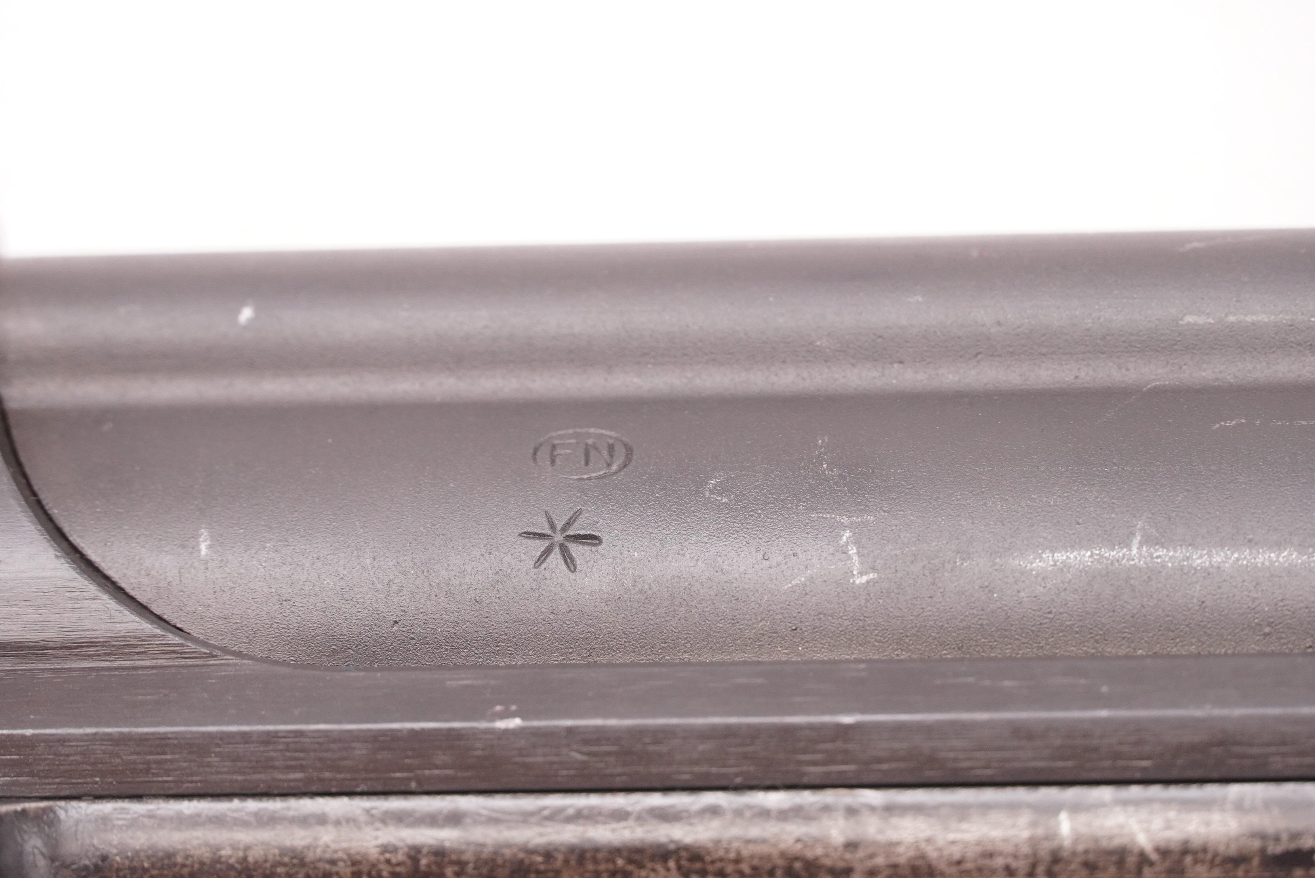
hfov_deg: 8.0
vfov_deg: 5.3
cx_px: 626
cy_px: 521
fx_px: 9452
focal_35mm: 259
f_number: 5.6
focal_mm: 135
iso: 1000
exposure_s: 1/125
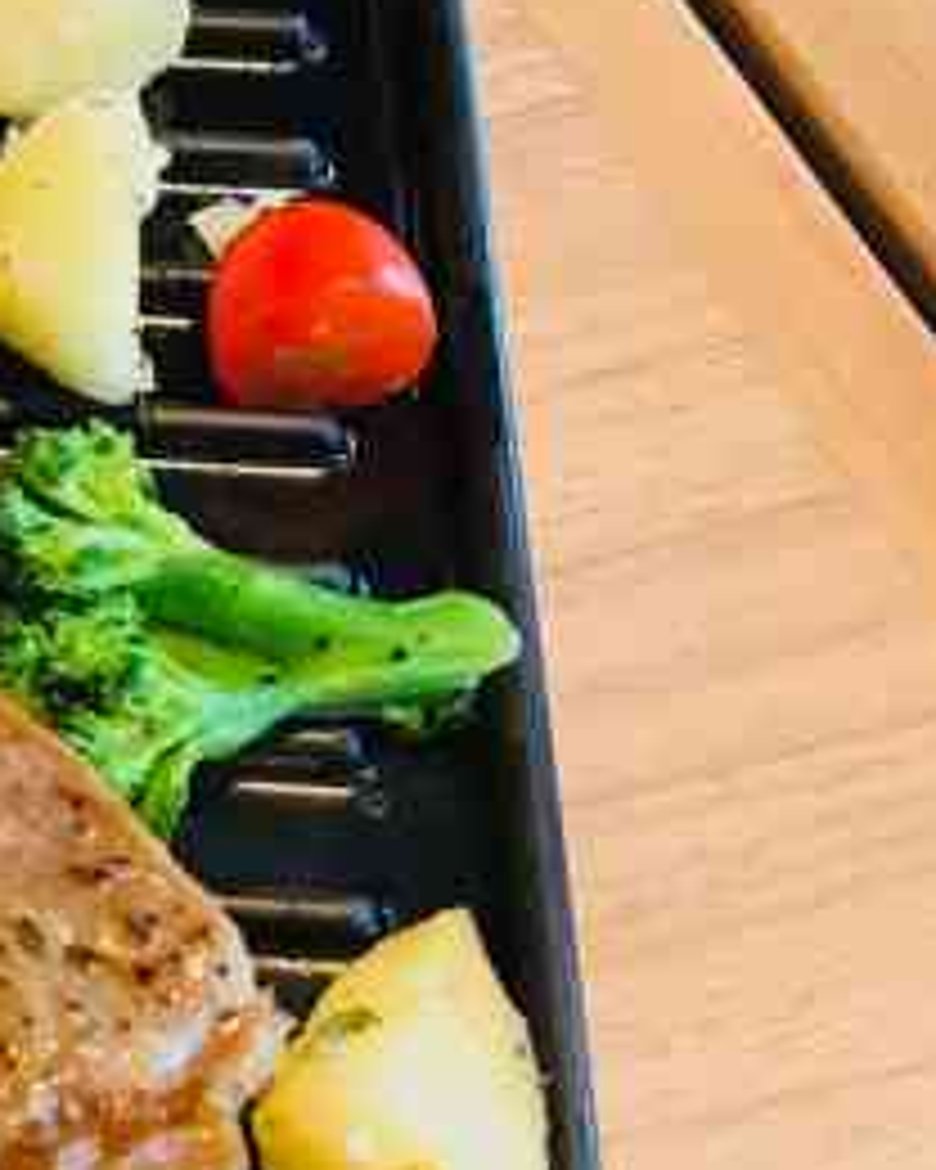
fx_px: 3393
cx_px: -598
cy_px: 488
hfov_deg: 14.3
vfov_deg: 19.5
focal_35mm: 98
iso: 32
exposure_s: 1/25
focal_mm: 3.99
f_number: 1.8
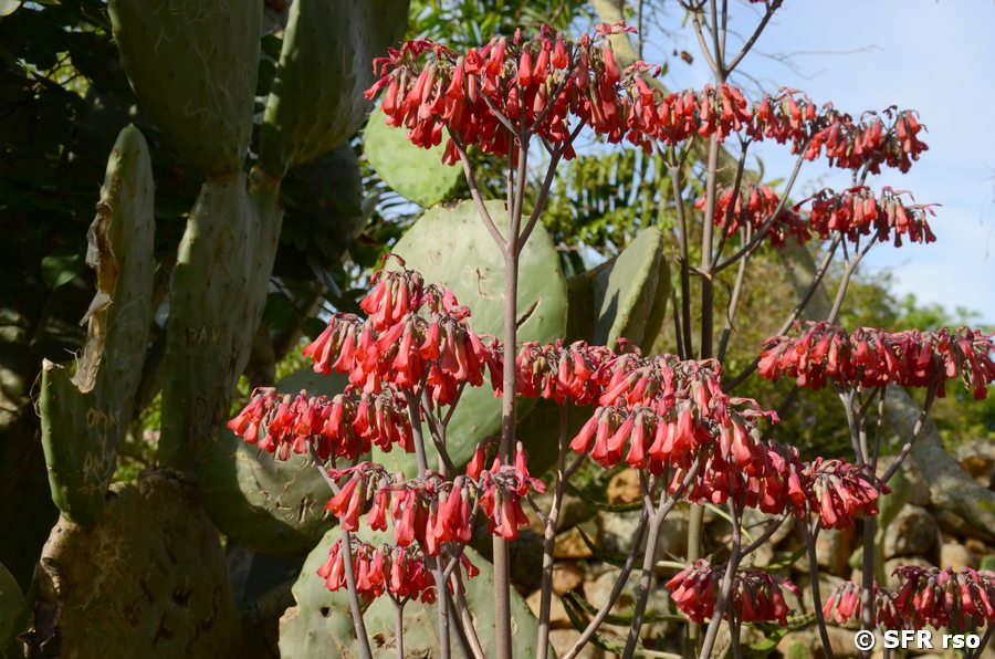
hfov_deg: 33.5
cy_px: 330
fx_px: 1655
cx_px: 498
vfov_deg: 22.5
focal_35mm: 60
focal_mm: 40
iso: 400
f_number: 10
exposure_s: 1/400
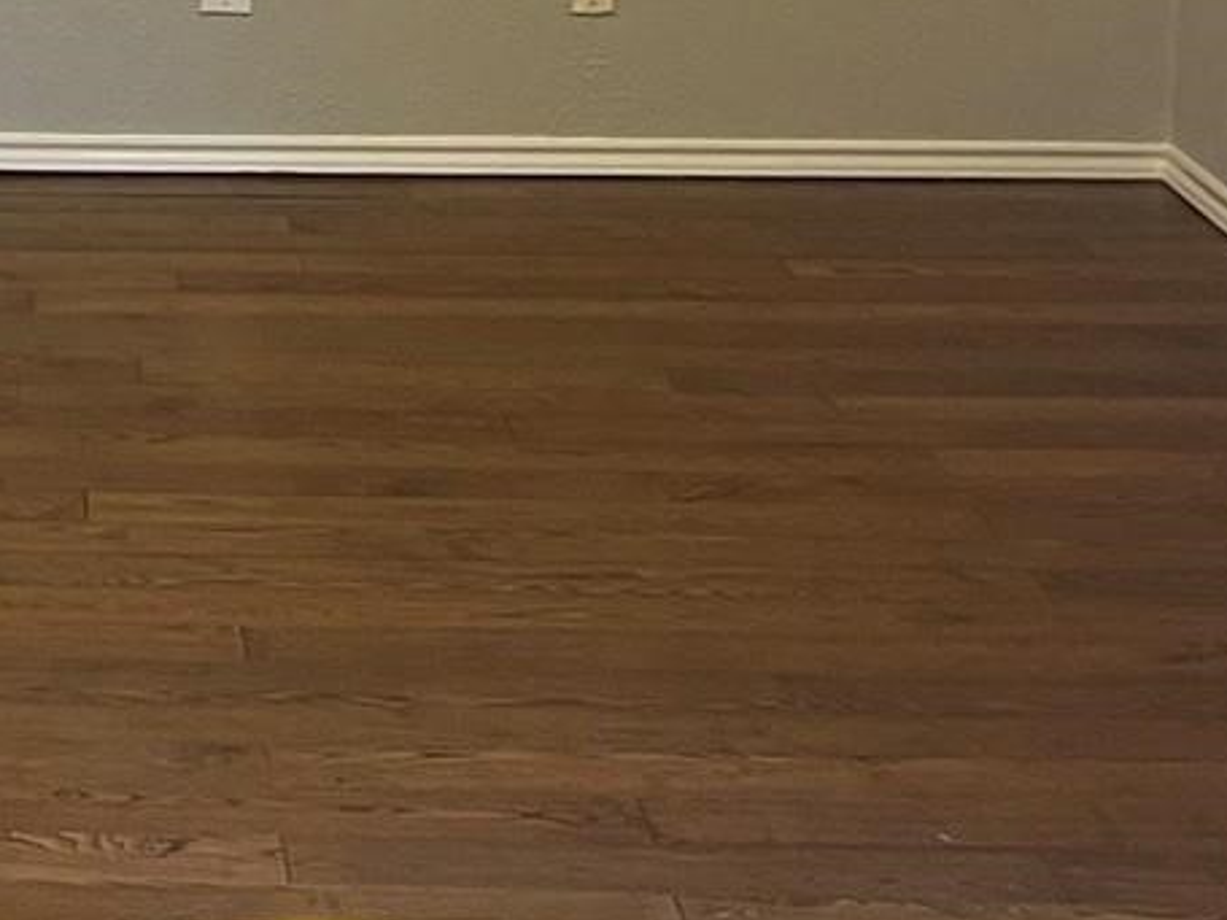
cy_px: -22
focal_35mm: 117
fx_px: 4146
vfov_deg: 12.5
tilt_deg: -10.2
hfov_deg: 16.3
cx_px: -156
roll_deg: +1.0
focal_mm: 5.7
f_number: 1.5
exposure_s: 1/60
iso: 125
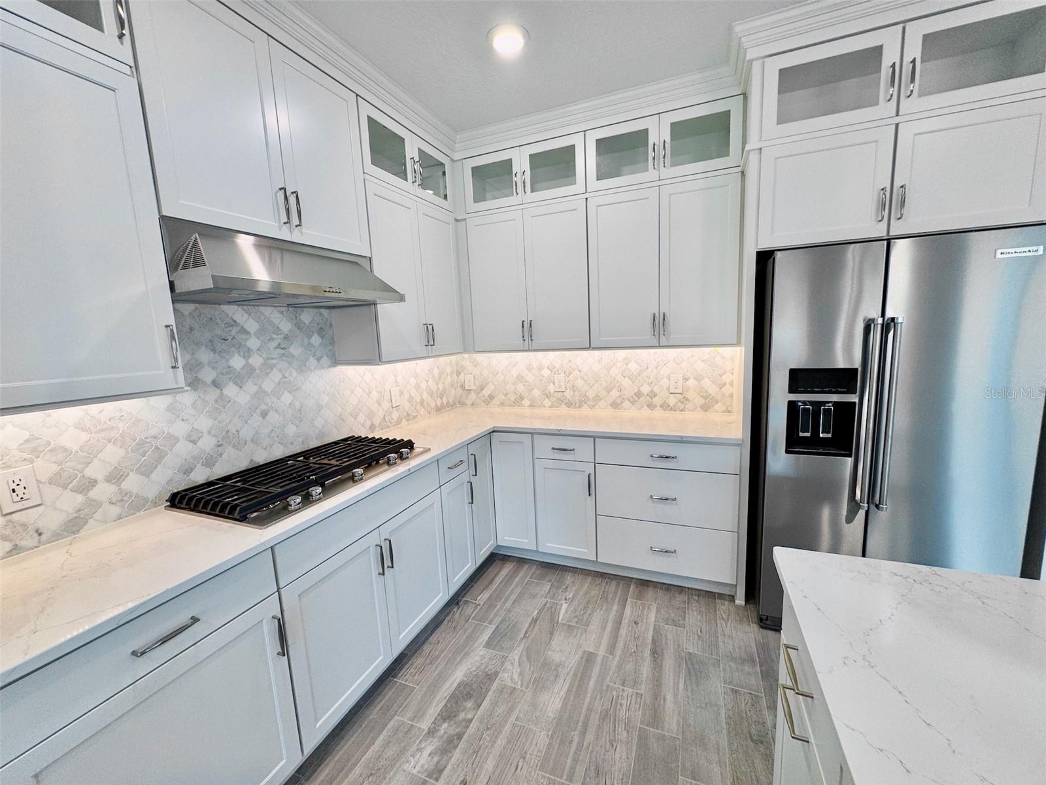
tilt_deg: -9.3
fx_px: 423
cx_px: 523
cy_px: 392
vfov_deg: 85.7
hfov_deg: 102.1
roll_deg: +2.1
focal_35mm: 14
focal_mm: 2.22
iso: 100
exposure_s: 1/120
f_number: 2.2
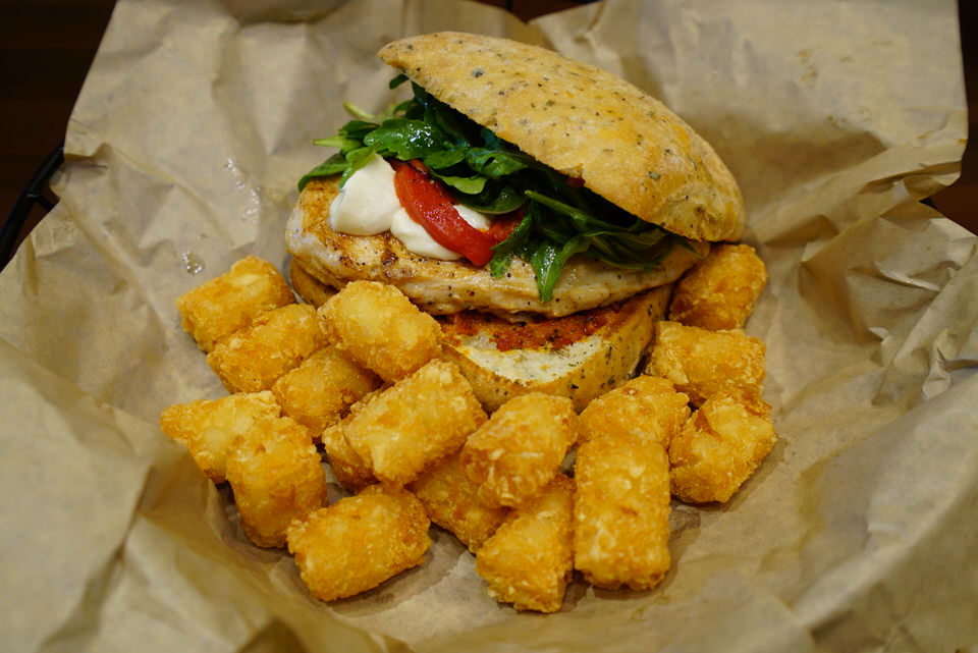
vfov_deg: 40.0
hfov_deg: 57.2
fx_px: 897
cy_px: 326
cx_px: 489
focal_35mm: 33
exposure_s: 1/6
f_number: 6.3
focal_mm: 33
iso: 200
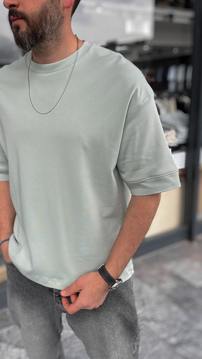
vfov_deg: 59.5
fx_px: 314
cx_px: 74
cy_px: 178
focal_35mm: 33
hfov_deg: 35.4
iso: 25
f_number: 1.9
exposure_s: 1/180
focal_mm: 2.69
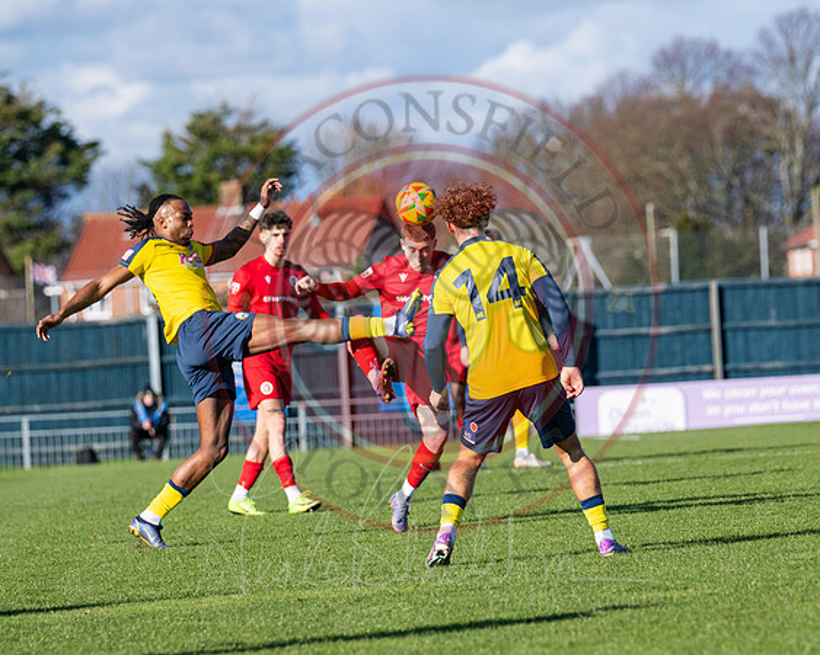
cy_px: 328
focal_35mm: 287
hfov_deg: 6.7
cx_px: 410
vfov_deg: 5.4
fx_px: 6970
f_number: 4
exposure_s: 1/6400
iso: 400
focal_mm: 170
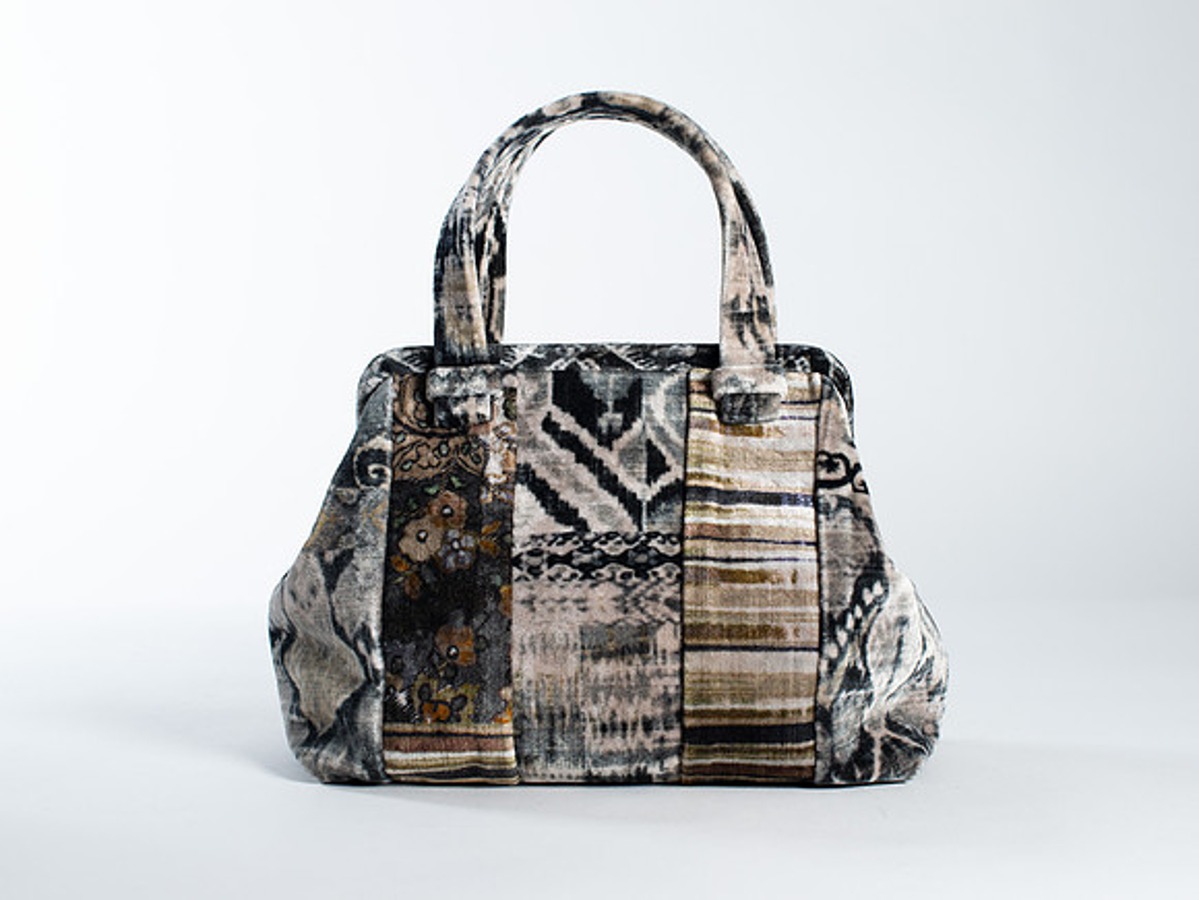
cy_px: 450
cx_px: 600
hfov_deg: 35.3
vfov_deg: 26.8
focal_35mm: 54
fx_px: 1887
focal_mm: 50
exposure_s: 1/200
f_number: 6.3
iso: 200
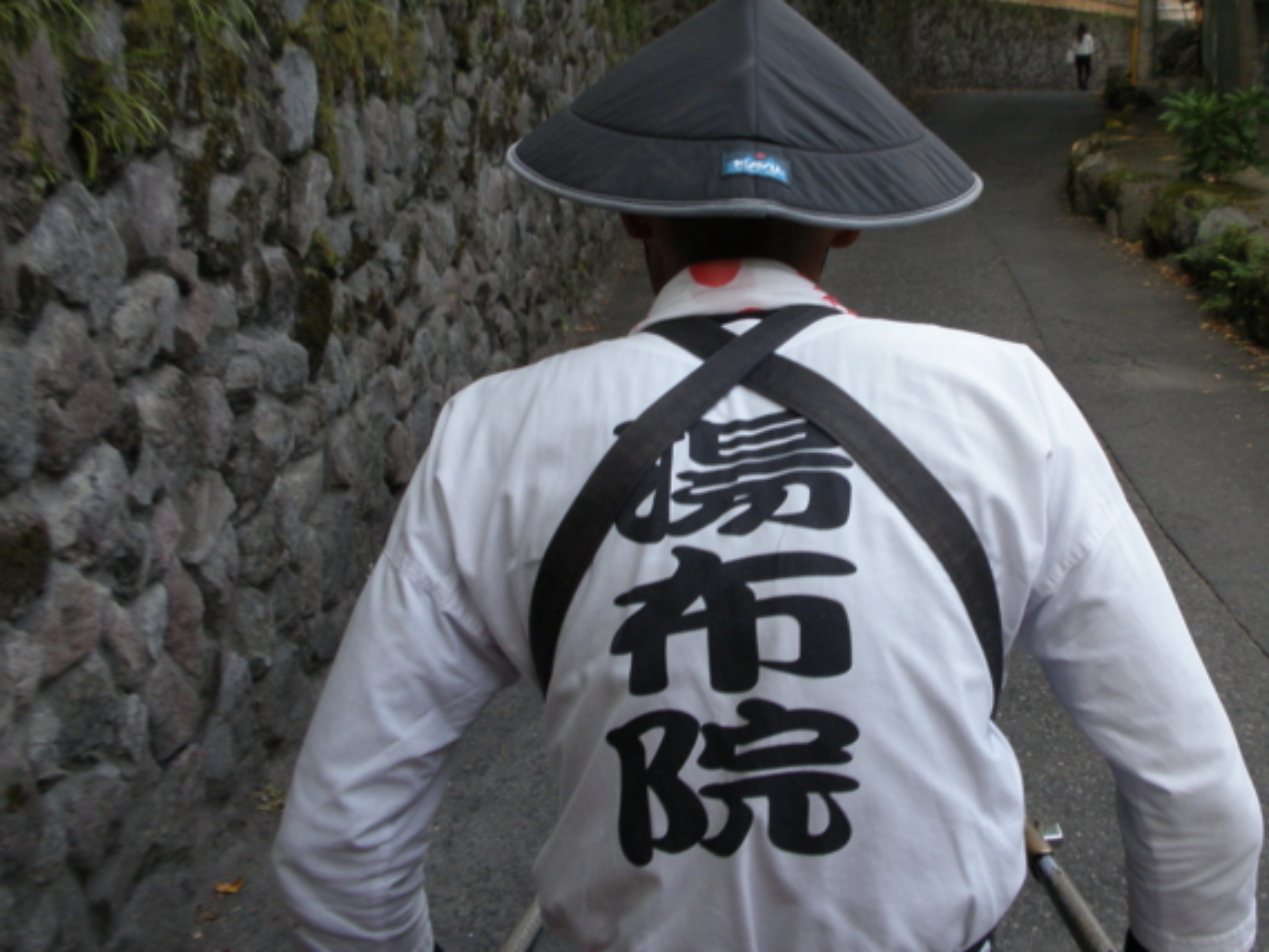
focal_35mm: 52
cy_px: 399
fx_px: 1907
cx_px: 881
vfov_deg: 28.0
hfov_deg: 36.3
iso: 64
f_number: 3.5
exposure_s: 1/80
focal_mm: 6.6
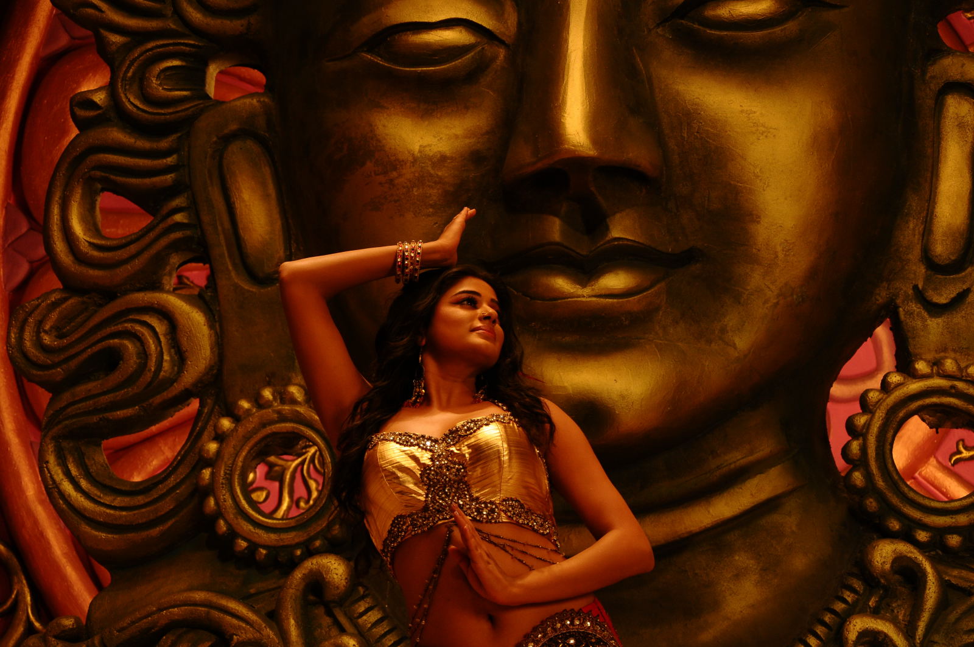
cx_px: 487
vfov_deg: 18.1
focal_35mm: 75
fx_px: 2027
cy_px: 324
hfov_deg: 27.0
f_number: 5
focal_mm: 50
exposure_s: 1/125
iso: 640
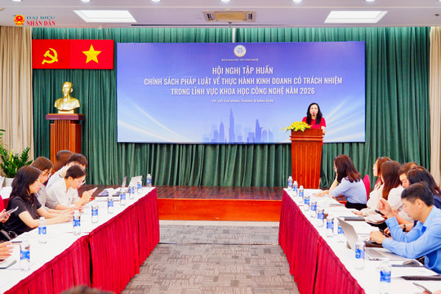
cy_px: 147
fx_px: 551
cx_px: 220
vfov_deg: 29.9
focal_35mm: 45
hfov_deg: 43.6
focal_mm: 30.8
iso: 2000
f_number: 4
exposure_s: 1/45
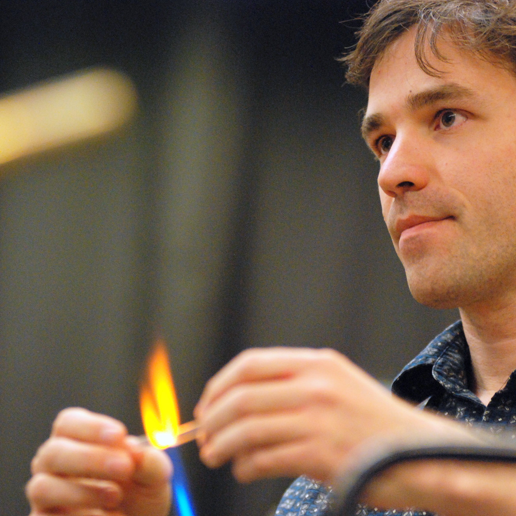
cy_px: 258
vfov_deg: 9.2
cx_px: 341
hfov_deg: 9.2
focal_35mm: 191
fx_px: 3221
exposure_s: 1/100
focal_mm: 100
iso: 1600
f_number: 2.8
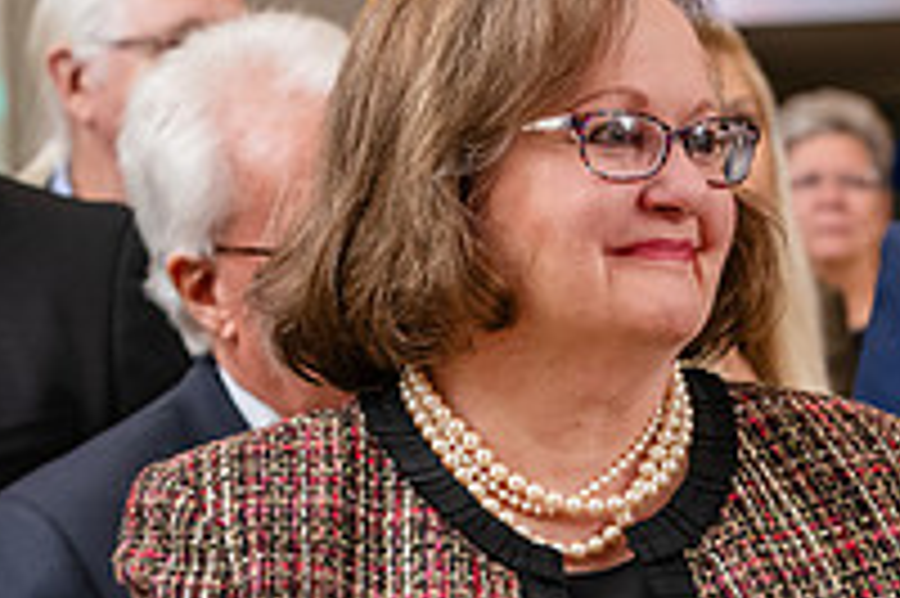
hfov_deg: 10.1
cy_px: 506
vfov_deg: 6.7
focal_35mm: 203
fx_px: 5071
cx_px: 477
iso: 1600
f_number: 5.6
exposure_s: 1/200
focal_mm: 70
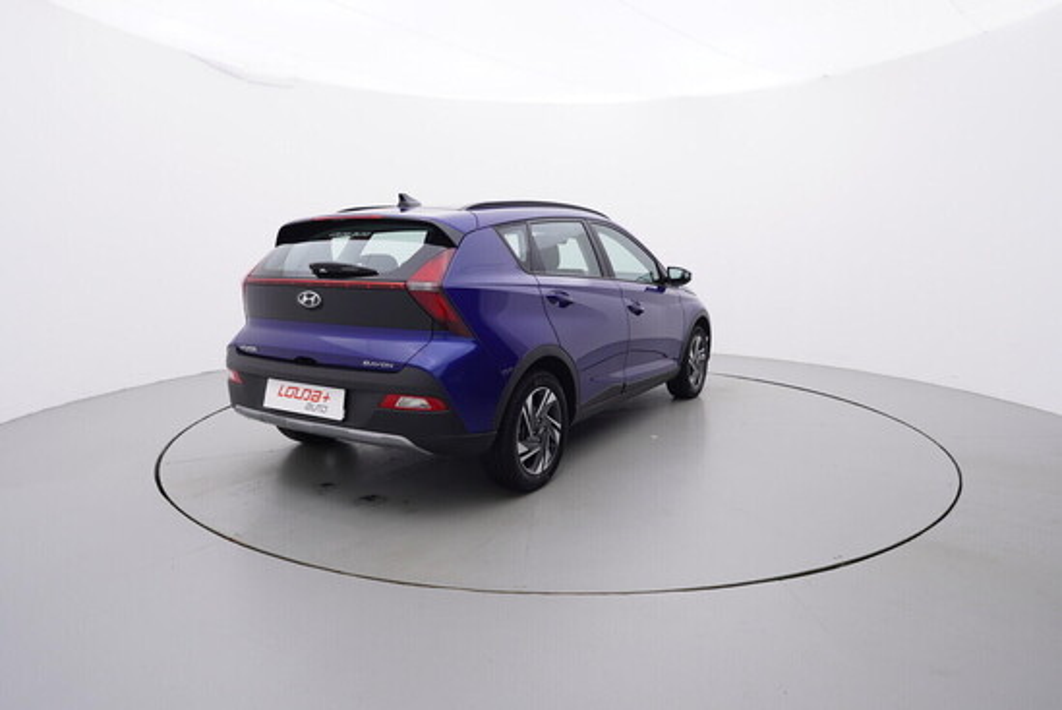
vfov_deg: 56.2
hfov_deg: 77.3
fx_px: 664
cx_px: 531
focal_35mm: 22
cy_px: 355
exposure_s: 1/80
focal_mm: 15
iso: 200
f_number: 5
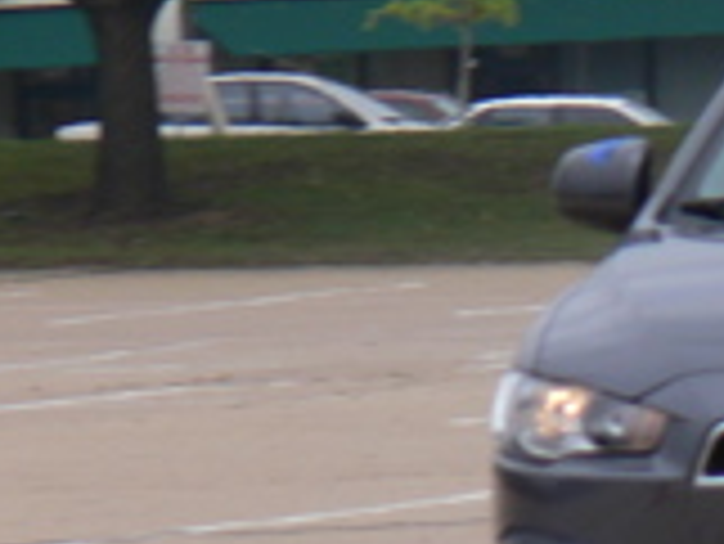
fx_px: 34975
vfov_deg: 0.9
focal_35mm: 1671
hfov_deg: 1.2
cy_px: 548
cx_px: 1241
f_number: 5.6
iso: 80
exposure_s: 1/400
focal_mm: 88.8
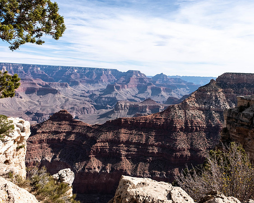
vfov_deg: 53.1
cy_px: 102
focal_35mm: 27
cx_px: 152
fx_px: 203
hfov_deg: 63.5
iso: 200
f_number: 8
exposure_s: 1/350
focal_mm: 16
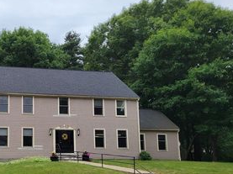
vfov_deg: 30.5
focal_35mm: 47
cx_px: 28
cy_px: 121
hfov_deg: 38.0
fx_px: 316
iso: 40
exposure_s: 1/1874
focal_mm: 5.4
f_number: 1.8
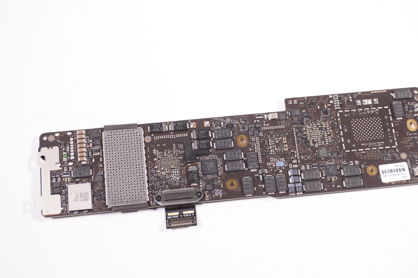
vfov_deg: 24.1
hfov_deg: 35.6
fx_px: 650
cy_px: 149
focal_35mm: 56
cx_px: 236
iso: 640
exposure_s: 1/125
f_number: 5.6
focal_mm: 32
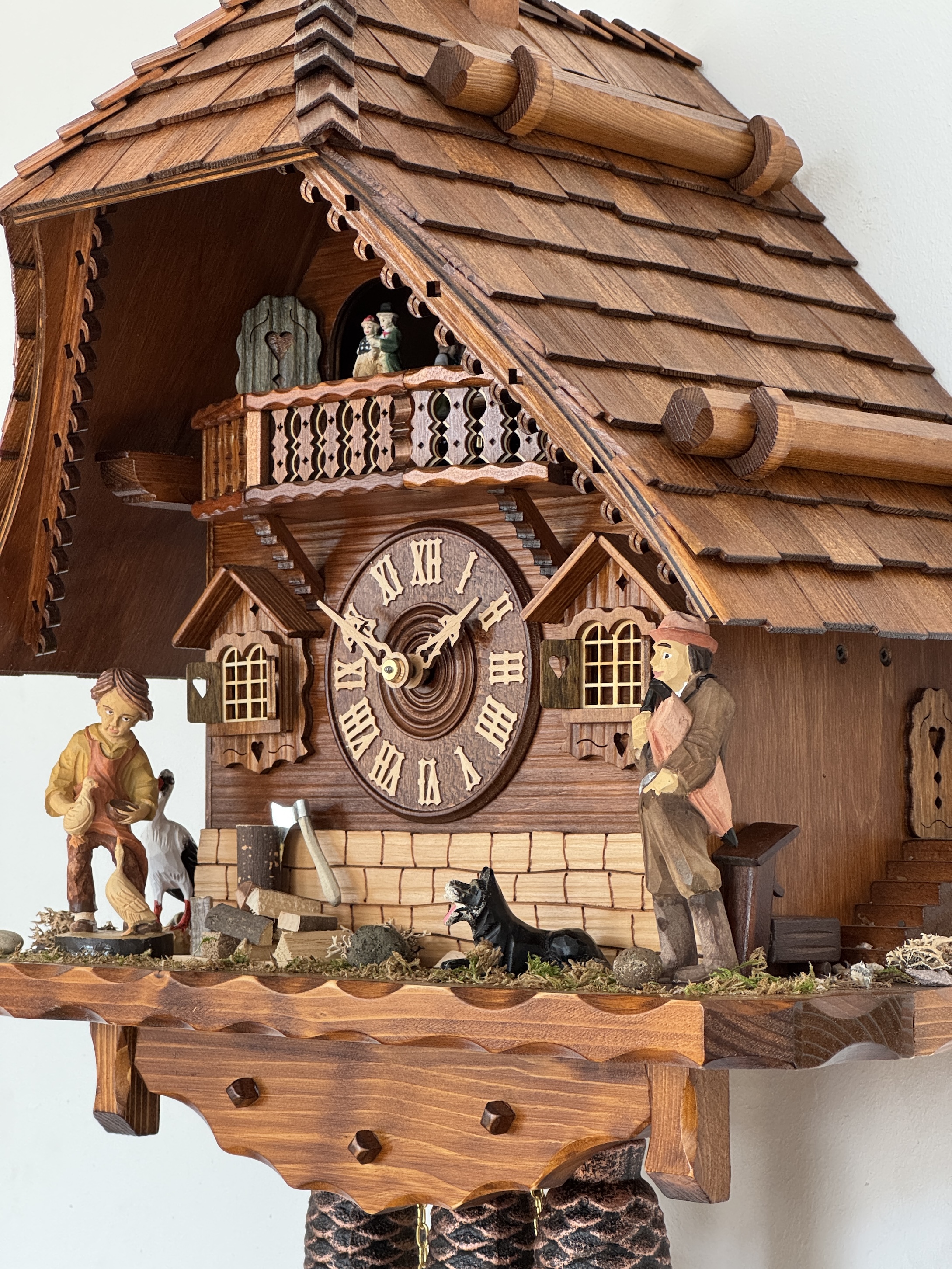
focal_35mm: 77
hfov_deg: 19.1
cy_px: 634
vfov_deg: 25.3
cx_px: 476
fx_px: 2823
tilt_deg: +3.4
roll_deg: +0.0
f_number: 2.8
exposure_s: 1/93
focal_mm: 9
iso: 250
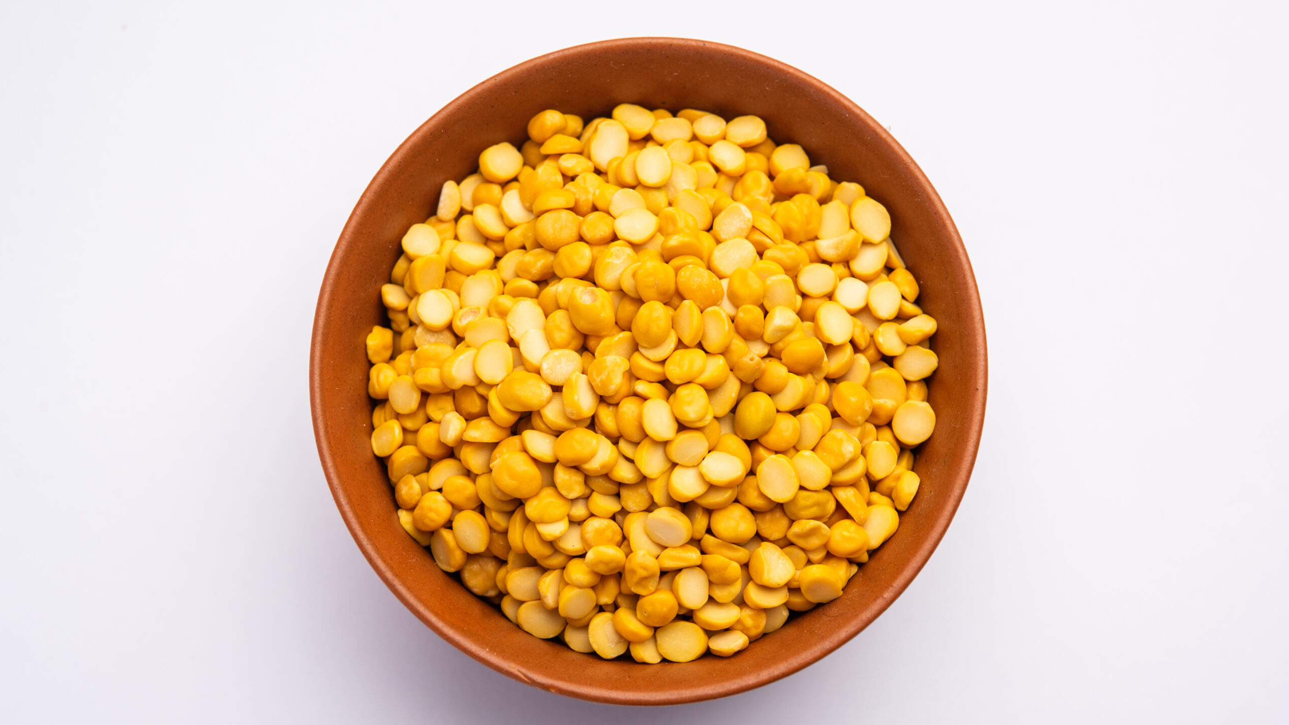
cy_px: 397
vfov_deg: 19.1
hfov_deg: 33.3
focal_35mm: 63
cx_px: 644
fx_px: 2153
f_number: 8
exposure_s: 1/125
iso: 100
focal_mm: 60
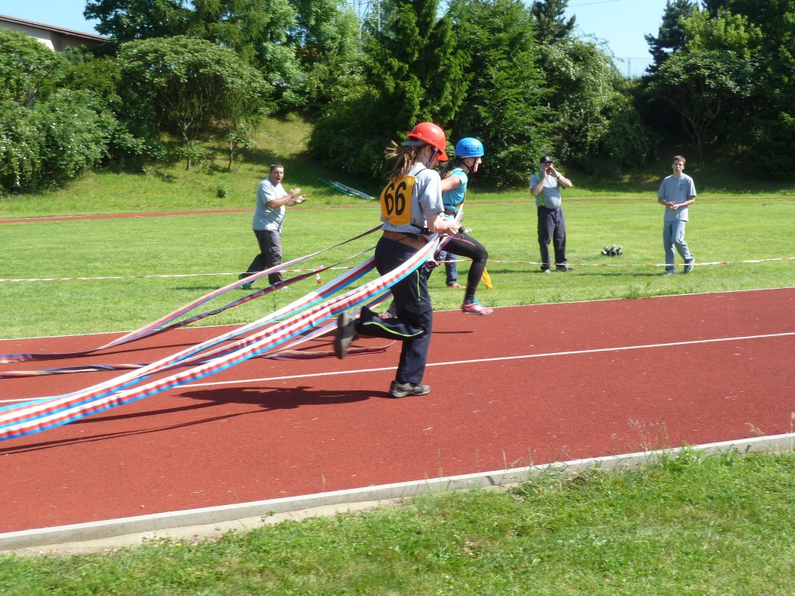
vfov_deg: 32.9
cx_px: 398
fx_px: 1011
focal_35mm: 44
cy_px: 298
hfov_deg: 42.9
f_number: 4
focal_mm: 7.3
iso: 80
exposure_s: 1/250
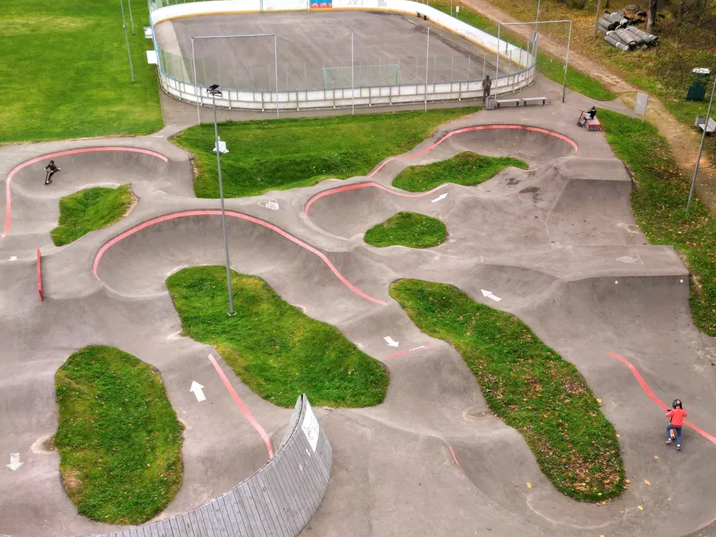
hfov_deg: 49.0
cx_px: 375
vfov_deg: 37.1
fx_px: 786
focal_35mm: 38
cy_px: 383
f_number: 1.7
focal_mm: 6.72
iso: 100
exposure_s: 1/60
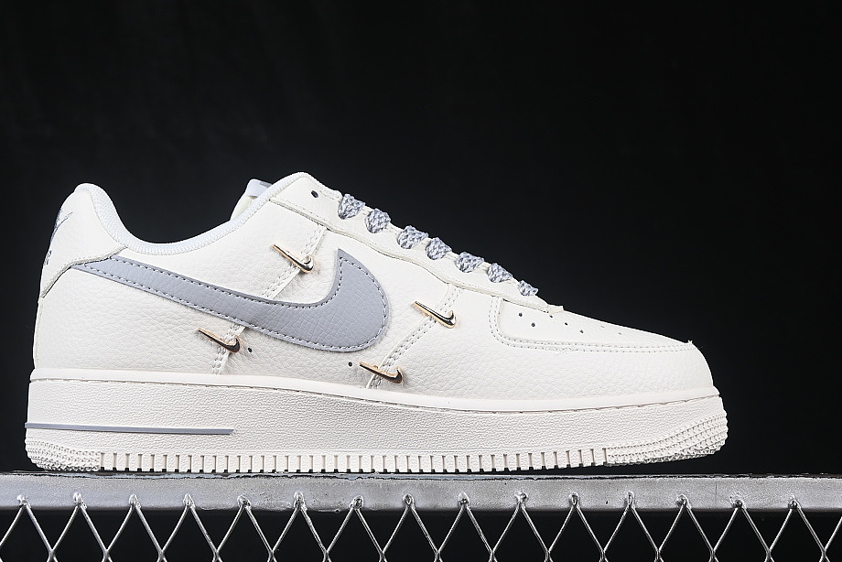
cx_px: 369
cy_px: 272
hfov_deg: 23.1
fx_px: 2059
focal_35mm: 88
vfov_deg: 15.5
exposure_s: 1/80
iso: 160
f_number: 8
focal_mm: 50
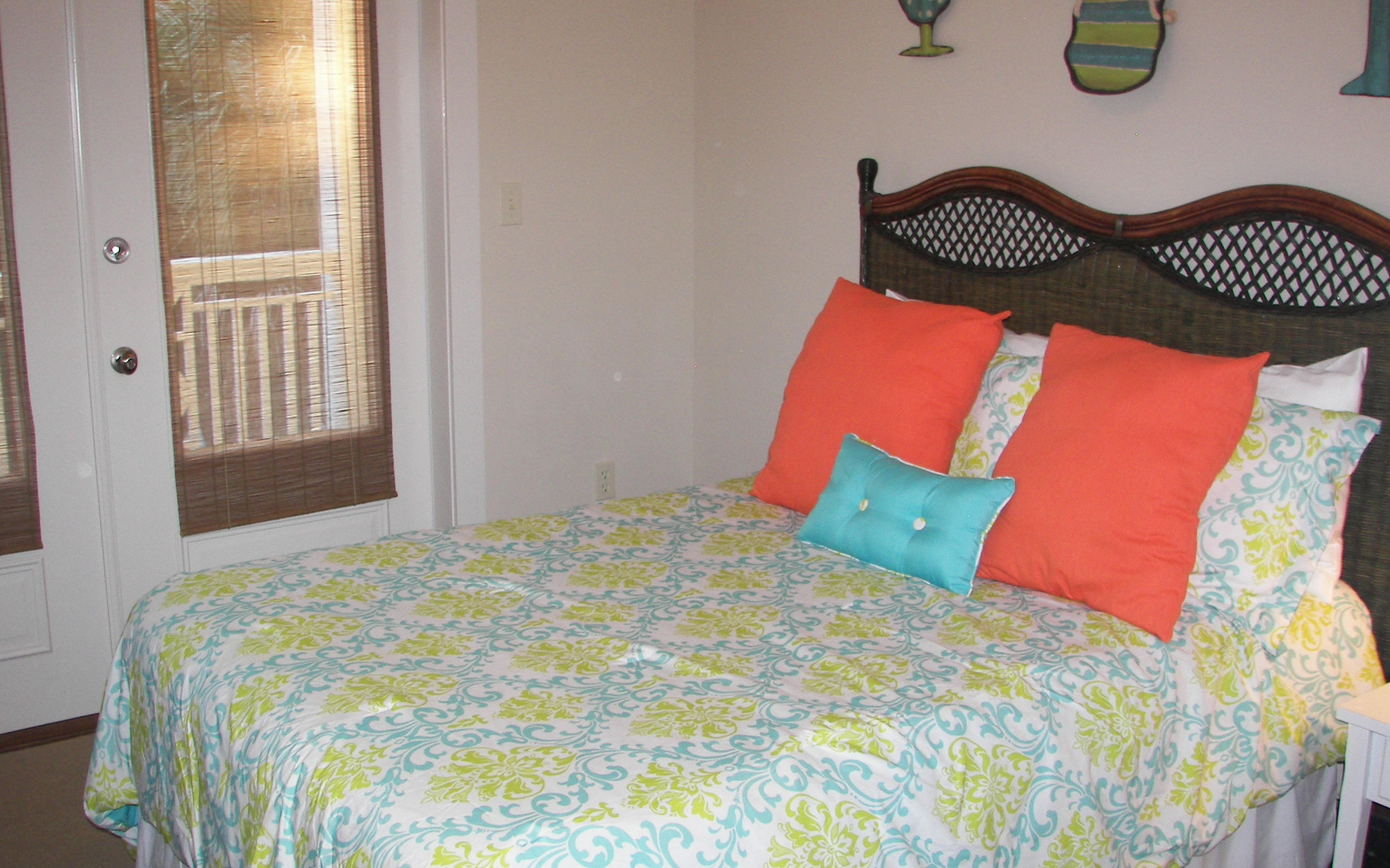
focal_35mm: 39
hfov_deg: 50.4
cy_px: 395
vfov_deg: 32.7
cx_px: 693
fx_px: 1477
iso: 100
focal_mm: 6
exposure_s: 1/30
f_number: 2.8
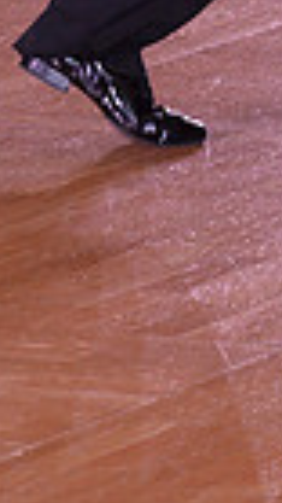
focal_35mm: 546
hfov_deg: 2.2
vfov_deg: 3.9
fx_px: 7271
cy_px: -492
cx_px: 504
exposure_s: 1/250
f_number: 7.1
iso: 2000
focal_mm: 125
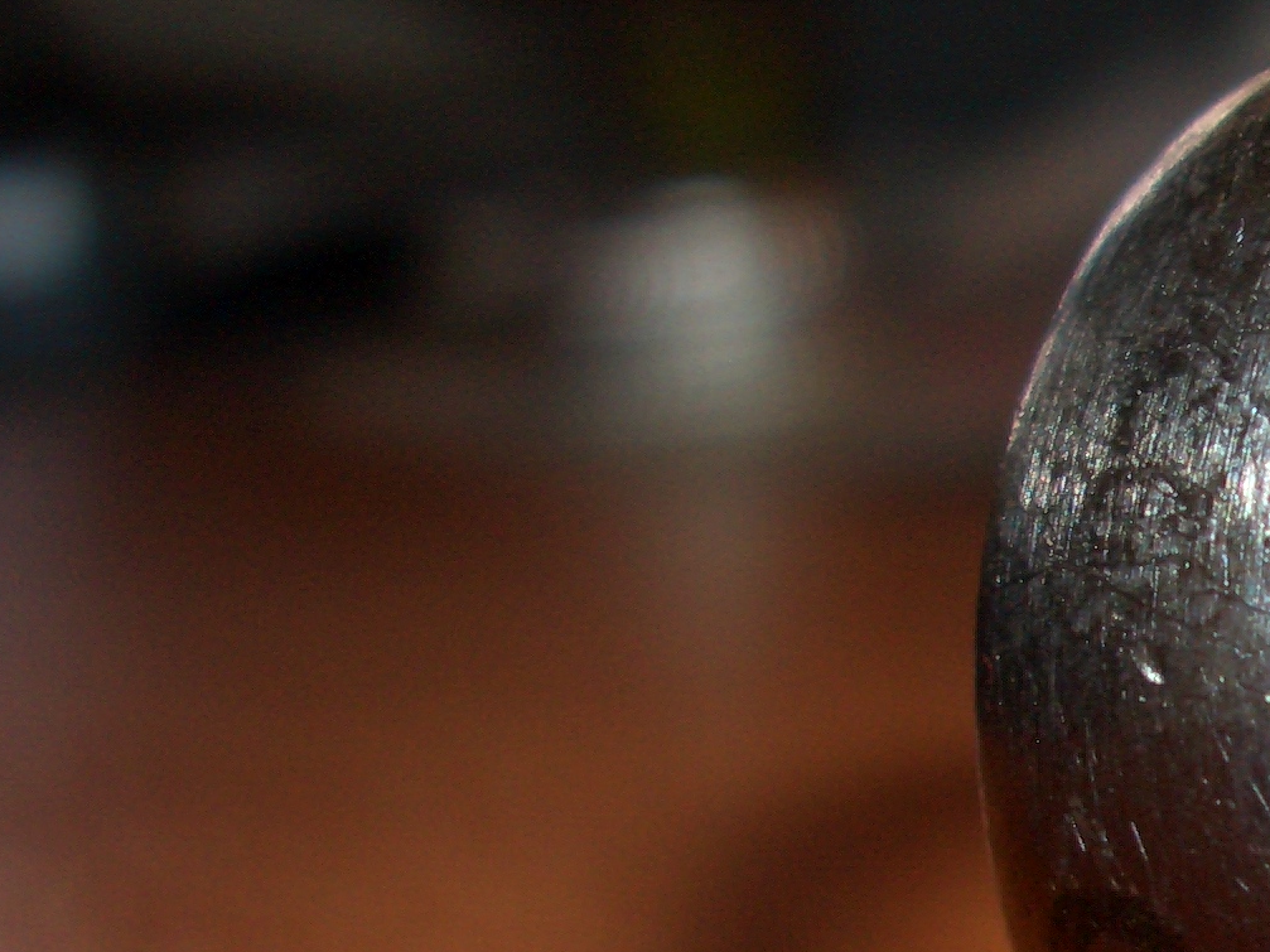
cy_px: 754
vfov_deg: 16.5
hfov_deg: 20.7
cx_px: 1498
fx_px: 3265
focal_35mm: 89
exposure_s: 1/60
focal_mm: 5.8
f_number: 2.6
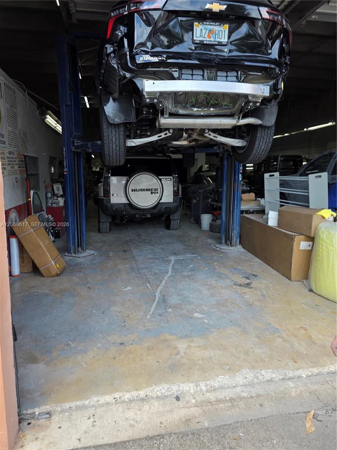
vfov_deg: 73.9
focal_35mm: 23
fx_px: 299
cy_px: 225
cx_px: 168
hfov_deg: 58.9
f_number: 1.7
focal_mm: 6.3
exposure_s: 1/120
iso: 12
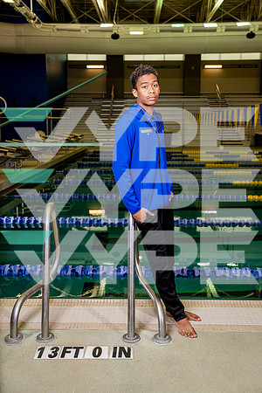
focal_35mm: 41
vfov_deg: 47.4
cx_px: 131
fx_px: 448
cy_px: 196
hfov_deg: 32.6
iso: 400
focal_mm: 41
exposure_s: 1/200
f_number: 4
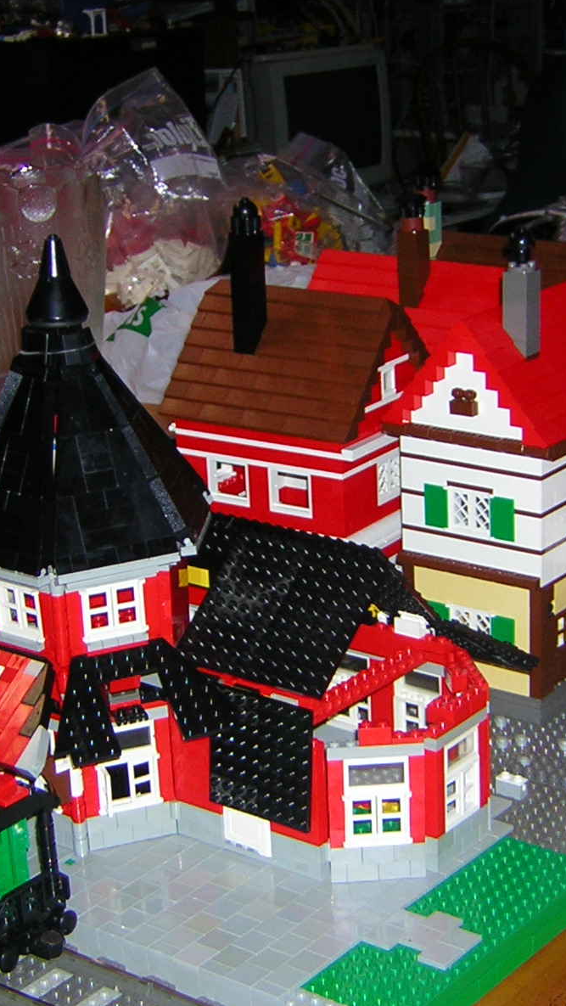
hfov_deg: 16.1
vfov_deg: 28.2
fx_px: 2000
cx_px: 358
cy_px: 505
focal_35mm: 75
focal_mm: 6.6
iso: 50
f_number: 3.1
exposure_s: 1/60.1
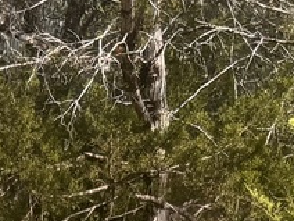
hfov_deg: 11.6
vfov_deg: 7.9
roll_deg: -1.6
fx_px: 1384
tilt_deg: -17.5
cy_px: 662
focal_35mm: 163
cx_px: -158
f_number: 1.78
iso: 80
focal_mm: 6.76
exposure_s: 1/1980
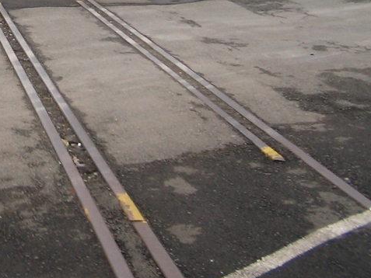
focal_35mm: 88
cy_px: -25
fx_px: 943
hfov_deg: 21.2
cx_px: -34
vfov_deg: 16.3
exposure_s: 1/60
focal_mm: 5.8
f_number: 2.6
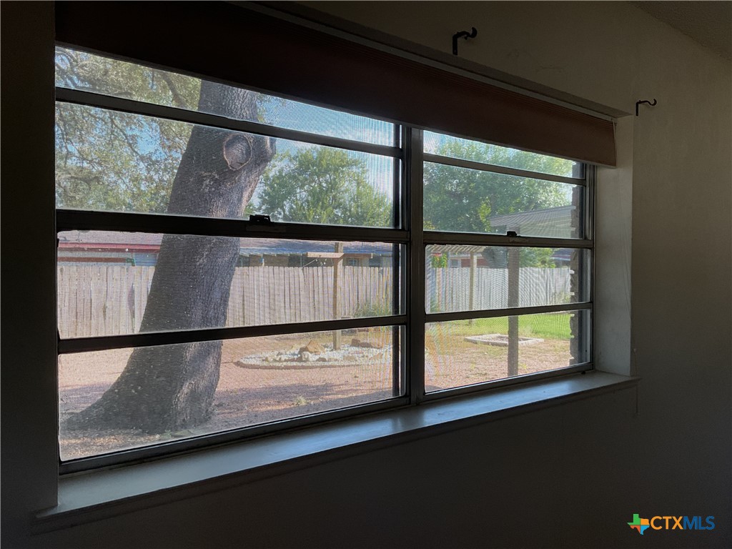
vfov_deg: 48.2
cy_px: 274
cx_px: 366
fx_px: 613
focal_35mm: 29
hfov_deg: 61.7
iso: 32
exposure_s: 1/100
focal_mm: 3
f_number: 1.8
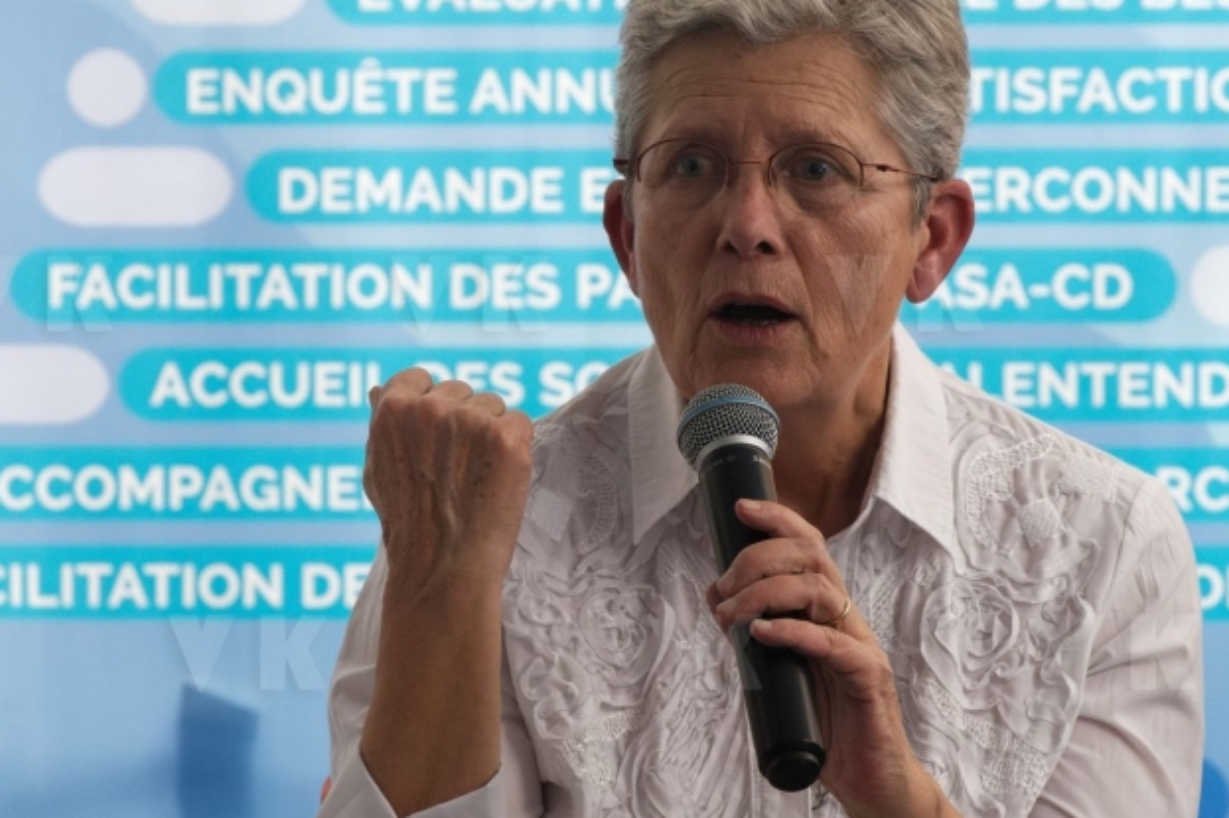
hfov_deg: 5.4
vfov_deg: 3.6
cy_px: 366
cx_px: 681
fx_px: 13139
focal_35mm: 385
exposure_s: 1/250
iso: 2000
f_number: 5.6
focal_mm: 200
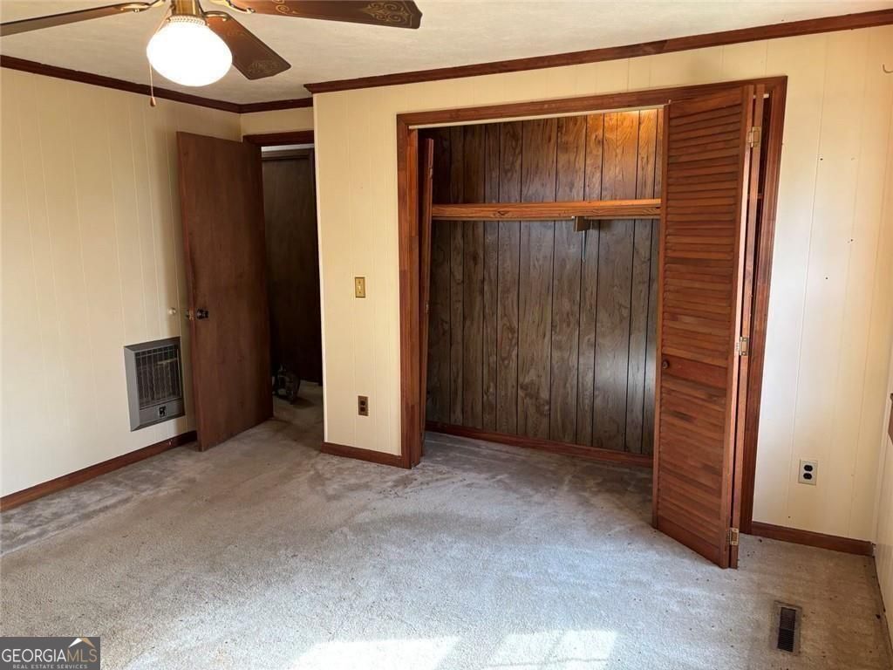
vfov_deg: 53.1
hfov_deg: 67.3
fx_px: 671
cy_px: 335
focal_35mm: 26
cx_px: 446
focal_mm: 5.96
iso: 100
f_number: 1.6
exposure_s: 1/60
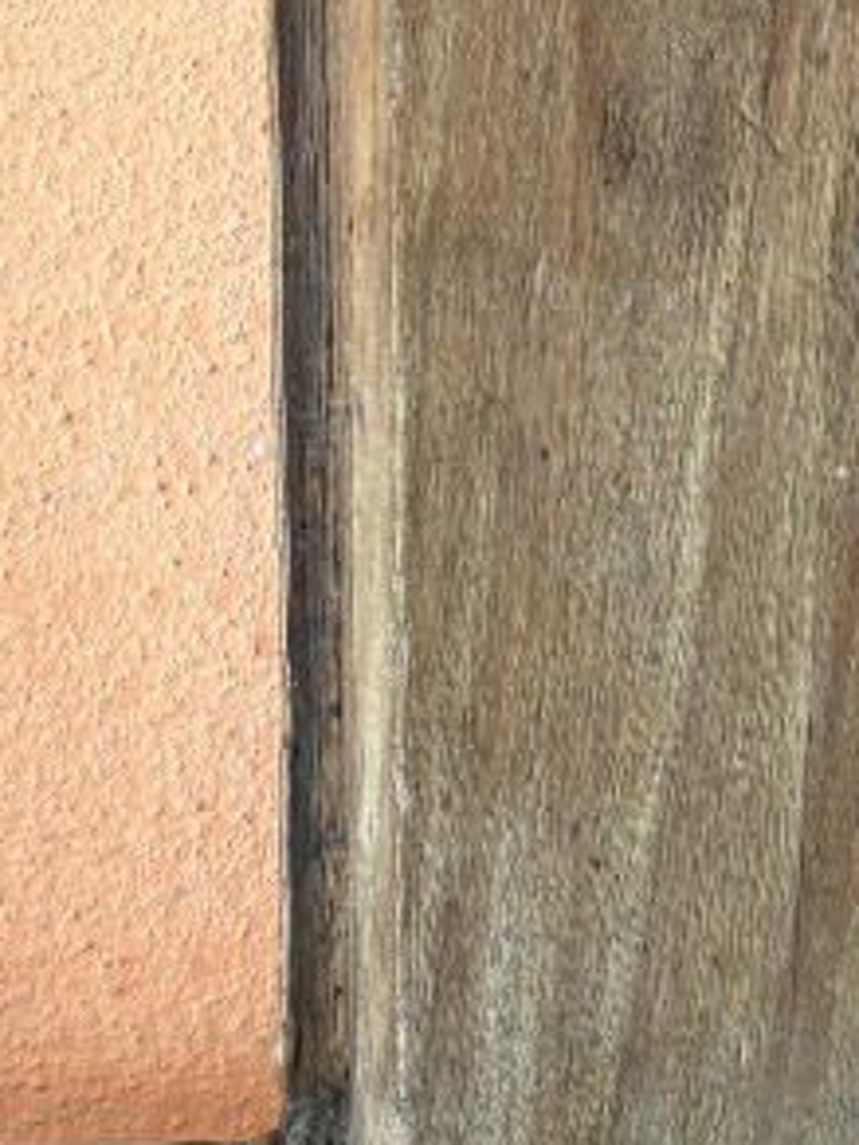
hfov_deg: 13.3
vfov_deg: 18.2
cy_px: 247
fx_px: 3540
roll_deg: +1.2
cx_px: -271
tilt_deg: -7.5
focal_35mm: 107
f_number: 1.6
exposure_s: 1/50
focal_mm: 5.96
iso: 64
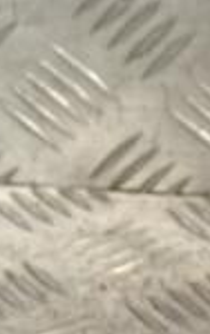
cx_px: 599
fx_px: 3071
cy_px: 425
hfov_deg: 3.8
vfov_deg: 6.2
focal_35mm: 336
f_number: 9
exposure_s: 1/320
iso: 3200
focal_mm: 55
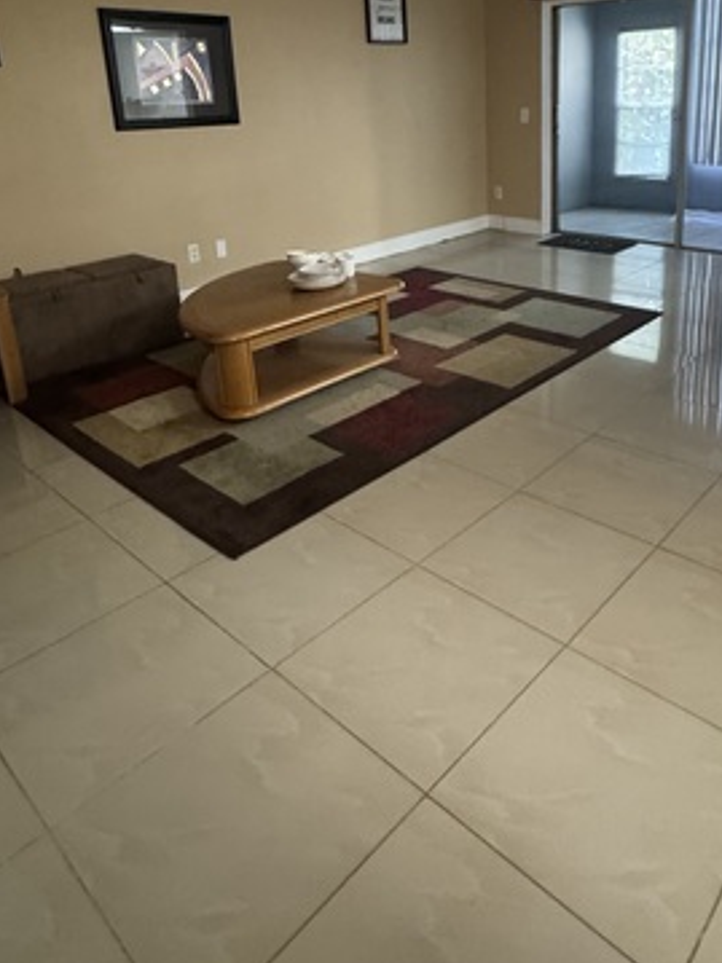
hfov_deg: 52.5
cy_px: 288
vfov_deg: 64.8
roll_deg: +1.1
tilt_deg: -14.8
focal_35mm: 26
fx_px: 723
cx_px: 451
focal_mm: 2.22
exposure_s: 1/40
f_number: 2.2
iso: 800
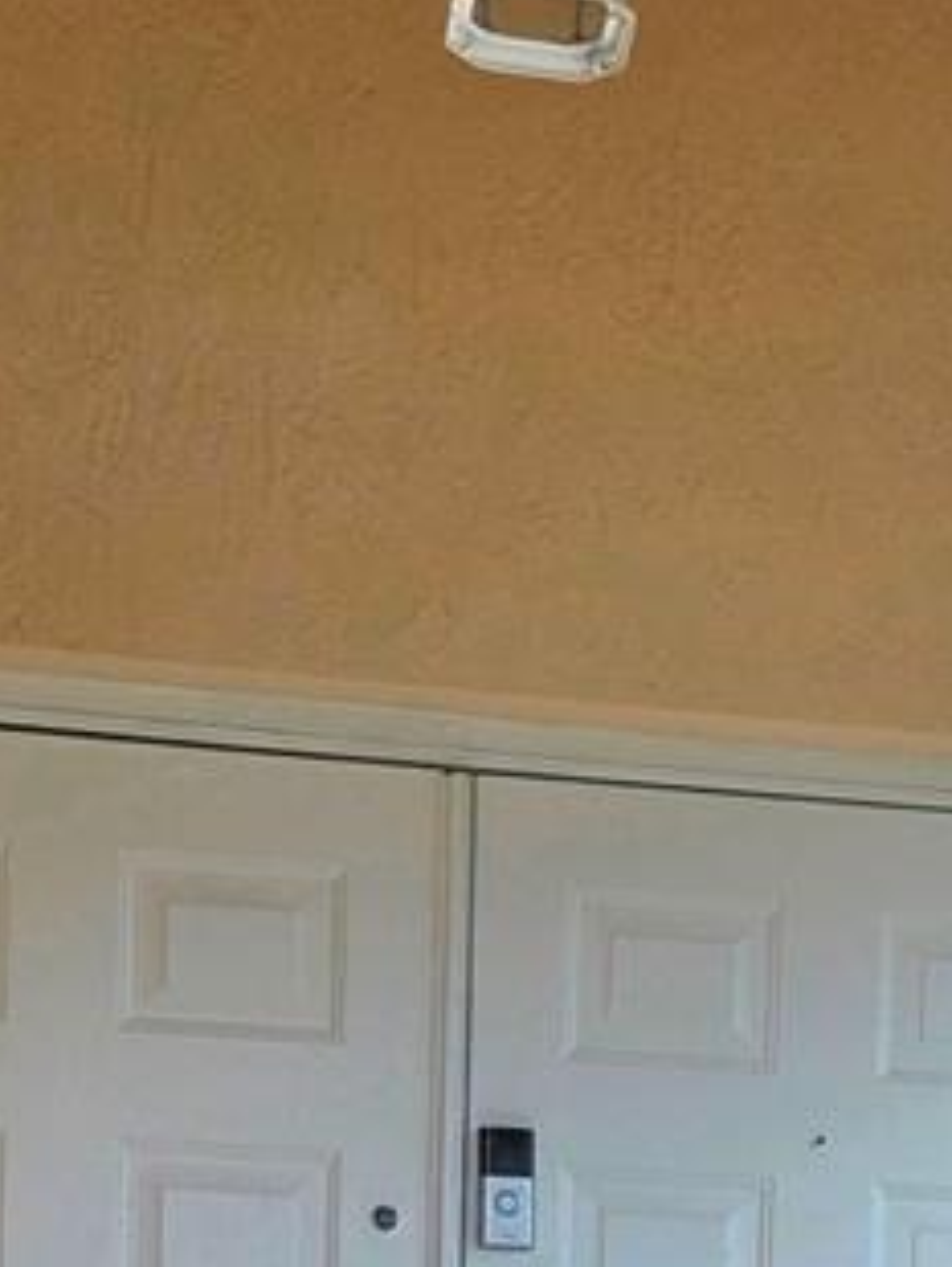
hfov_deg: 16.4
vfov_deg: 19.5
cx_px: 846
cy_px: 1827
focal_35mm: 89
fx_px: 3259
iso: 32
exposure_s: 1/182
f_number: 1.8
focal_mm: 5.4
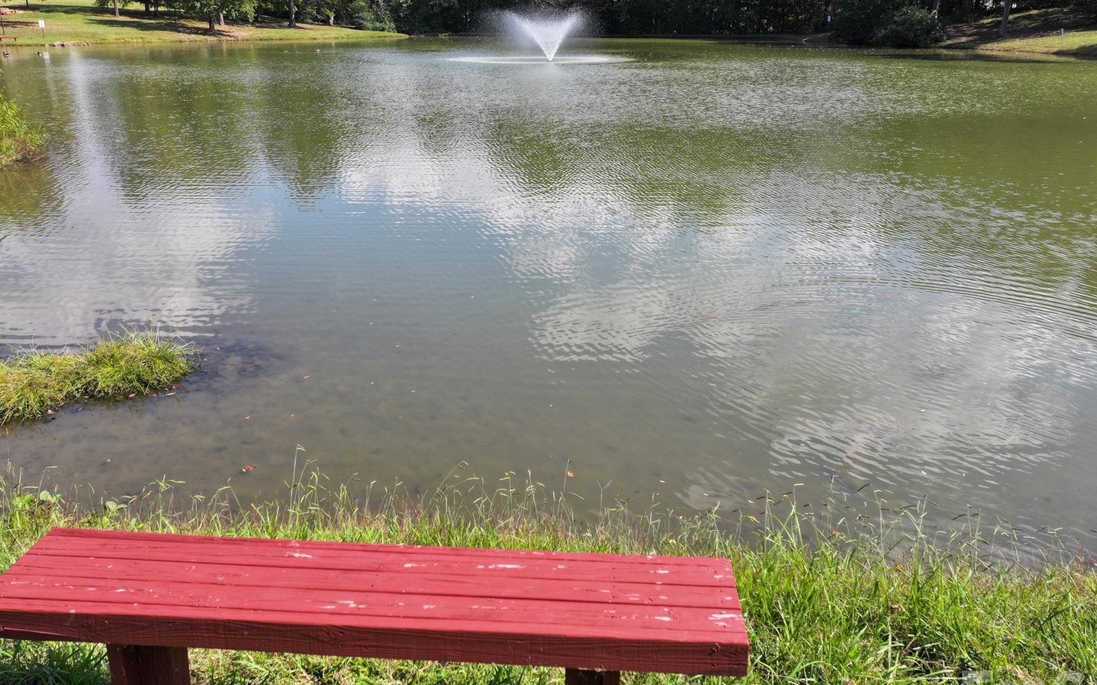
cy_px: 311
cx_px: 516
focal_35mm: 30
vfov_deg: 41.8
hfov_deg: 62.8
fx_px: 897
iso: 120
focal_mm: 12.29
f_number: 2.8
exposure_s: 1/1250
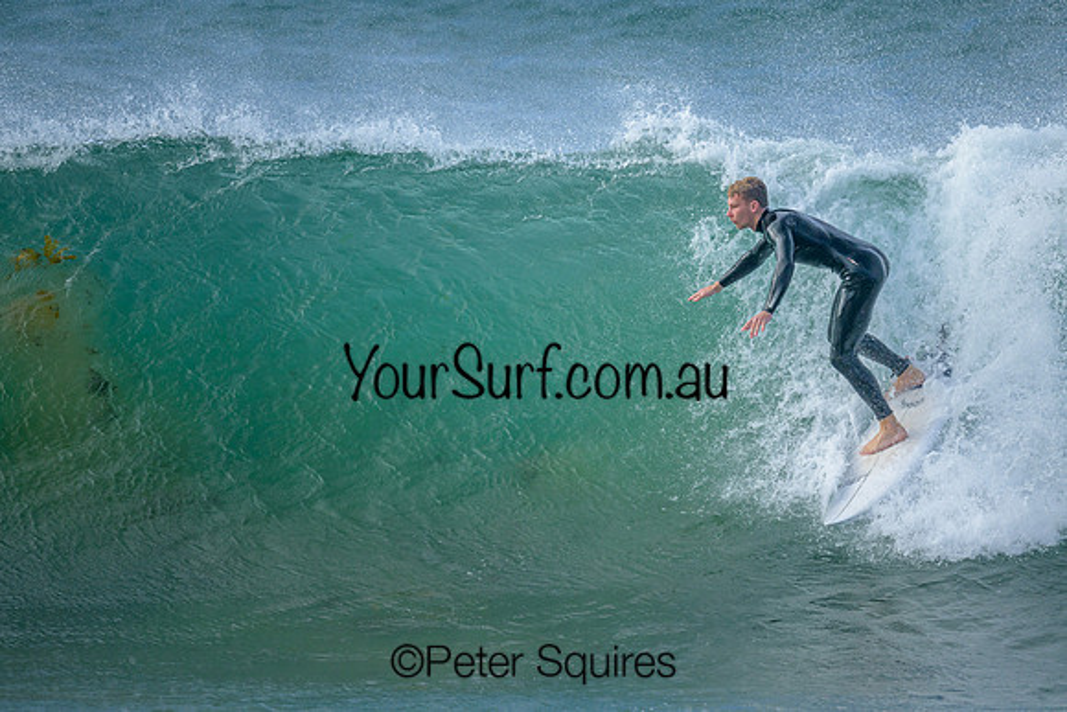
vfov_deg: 1.6
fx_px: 25868
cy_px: 324
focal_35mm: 873
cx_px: 582
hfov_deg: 2.4
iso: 500
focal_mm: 800
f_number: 6.3
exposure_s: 1/2000
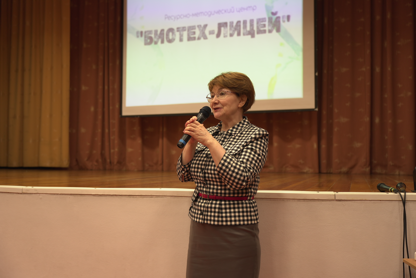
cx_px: 208
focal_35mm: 36
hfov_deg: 53.1
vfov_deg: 36.9
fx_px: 416
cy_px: 139
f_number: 2.8
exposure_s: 1/50
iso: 320
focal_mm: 36
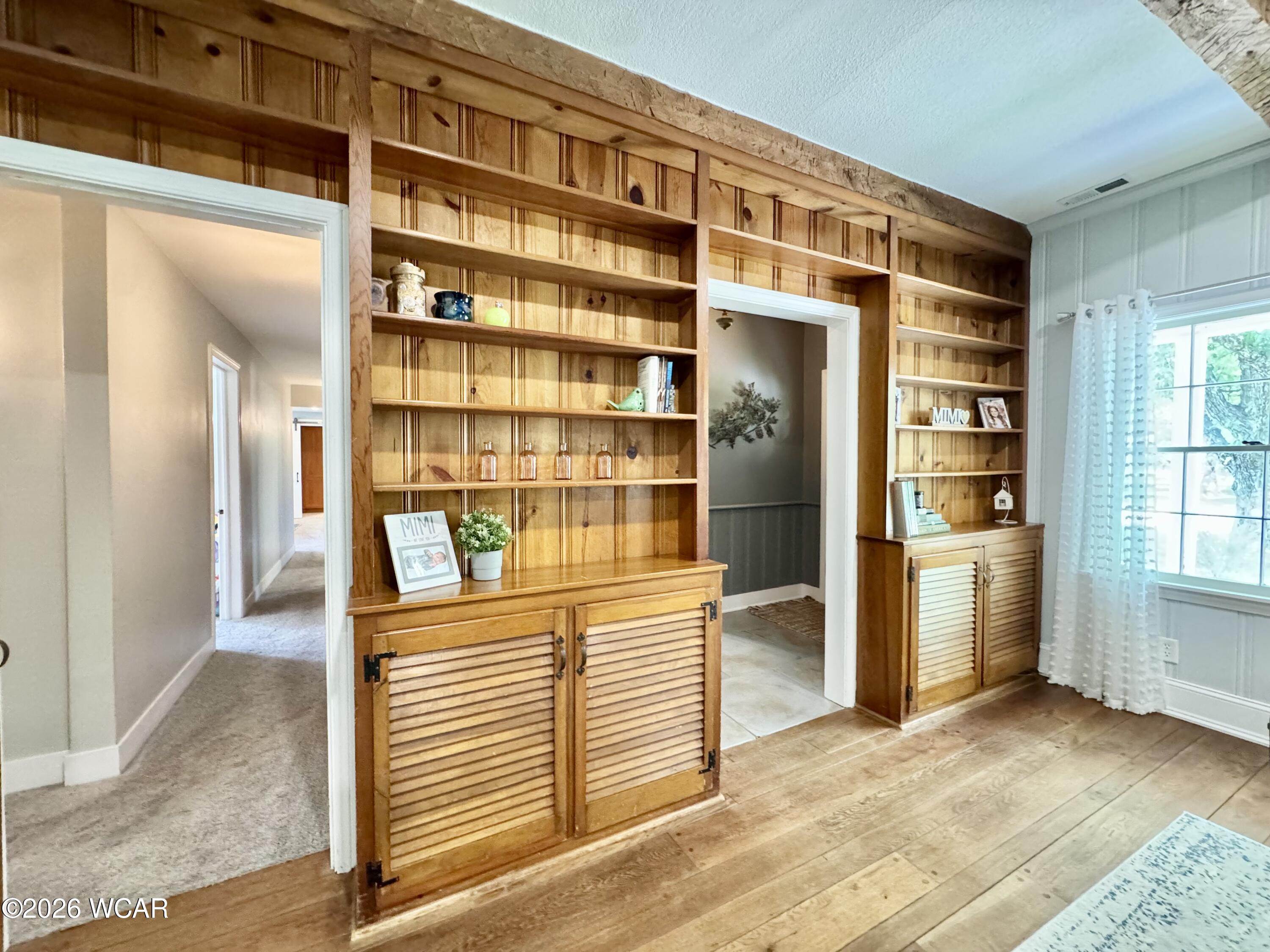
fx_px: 514
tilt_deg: -2.2
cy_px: 476
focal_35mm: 14
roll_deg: -0.2
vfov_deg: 85.7
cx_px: 635
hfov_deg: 102.1
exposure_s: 1/60
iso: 800
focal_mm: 2.22
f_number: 2.2
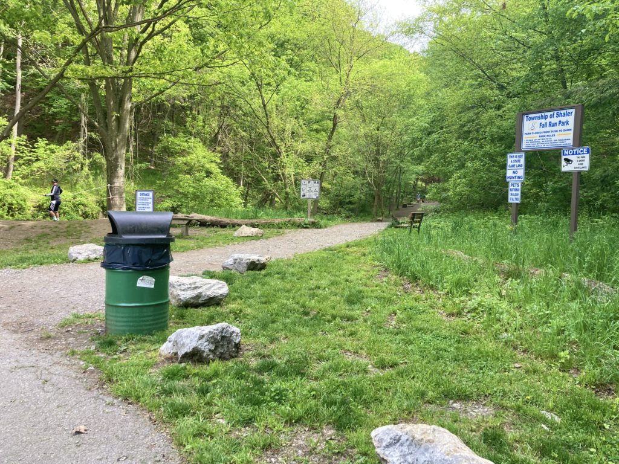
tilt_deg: -1.7
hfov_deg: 63.4
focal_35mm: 28
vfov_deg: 49.7
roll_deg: -4.3
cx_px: 310
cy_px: 232
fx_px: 501
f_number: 1.8
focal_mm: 3.99
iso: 20
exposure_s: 1/152
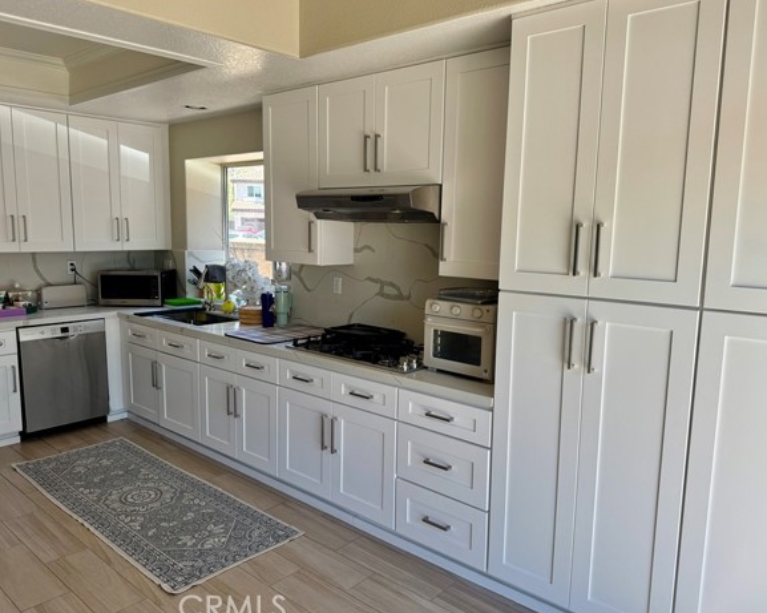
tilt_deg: -8.3
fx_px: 590
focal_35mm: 26
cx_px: 395
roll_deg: -1.0
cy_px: 307
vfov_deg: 54.9
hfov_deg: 66.0
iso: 80
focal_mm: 6.76
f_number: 1.78
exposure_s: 1/374
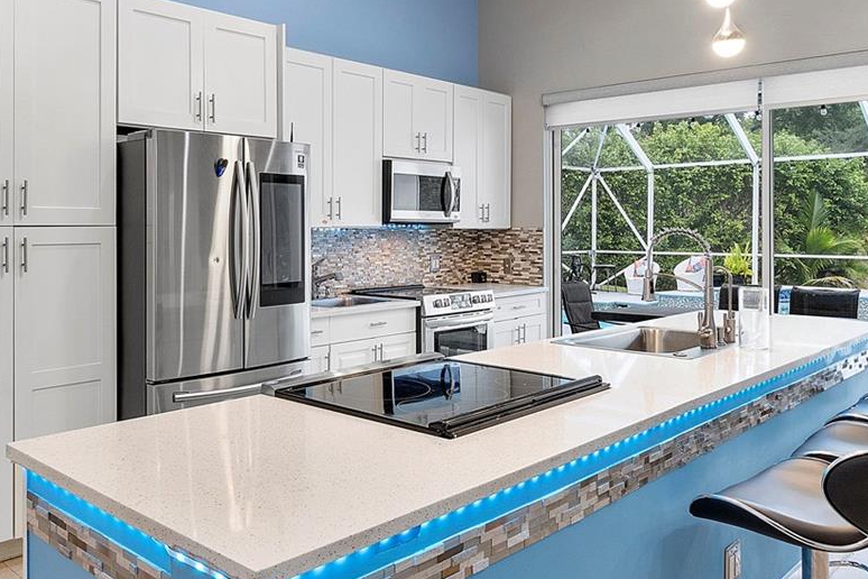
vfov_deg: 42.0
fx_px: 747
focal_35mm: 31
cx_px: 334
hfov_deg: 59.6
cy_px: 218
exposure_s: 1/6
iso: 160
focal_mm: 10
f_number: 11
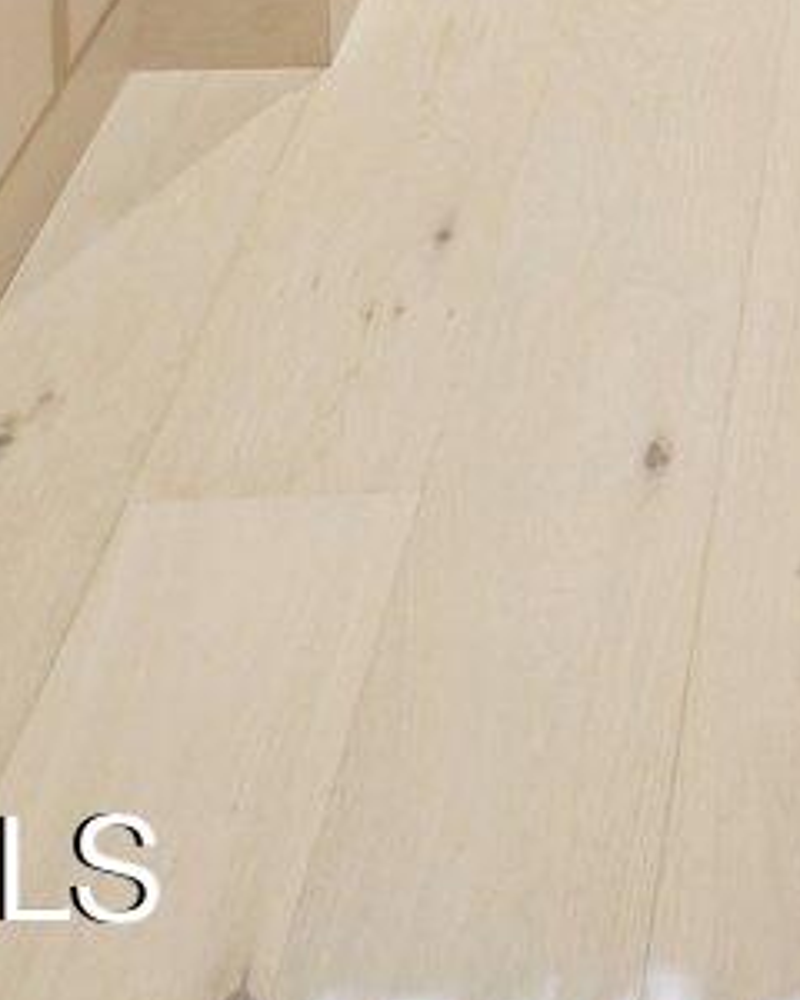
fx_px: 2350
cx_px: 1003
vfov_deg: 14.5
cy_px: -1457
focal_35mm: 79
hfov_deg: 18.2
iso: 400
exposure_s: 1/8
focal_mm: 16.5
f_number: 8
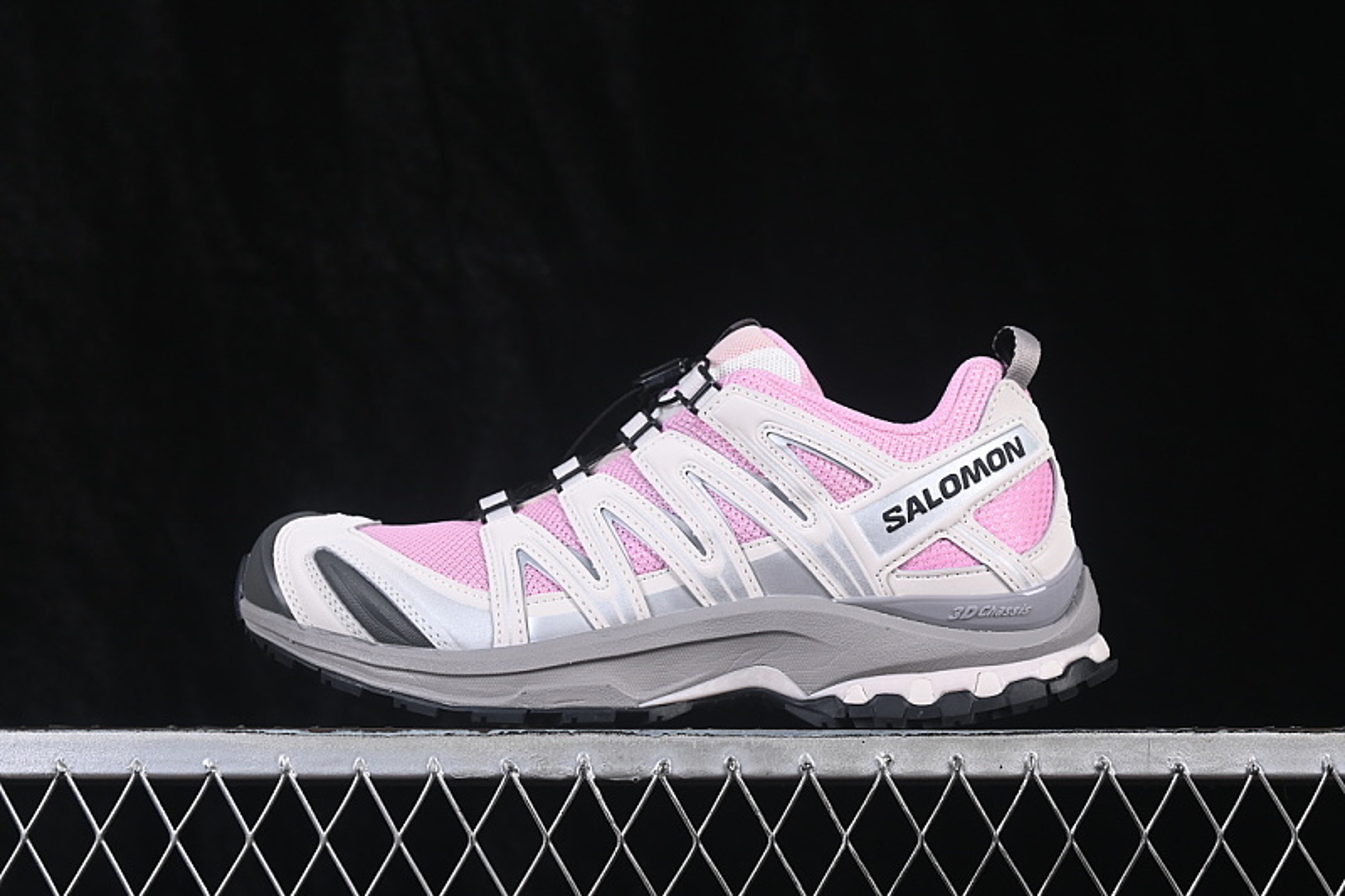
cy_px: 448
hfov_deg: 27.0
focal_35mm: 75
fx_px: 2801
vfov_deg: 18.2
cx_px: 672
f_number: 8
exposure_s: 1/80
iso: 160
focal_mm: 50
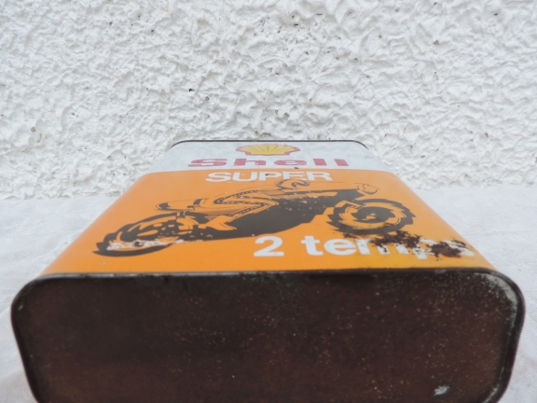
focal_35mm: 25
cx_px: 265
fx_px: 388
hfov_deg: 69.4
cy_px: 208
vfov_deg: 54.9
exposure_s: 1/250
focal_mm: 4.3
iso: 80
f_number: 3
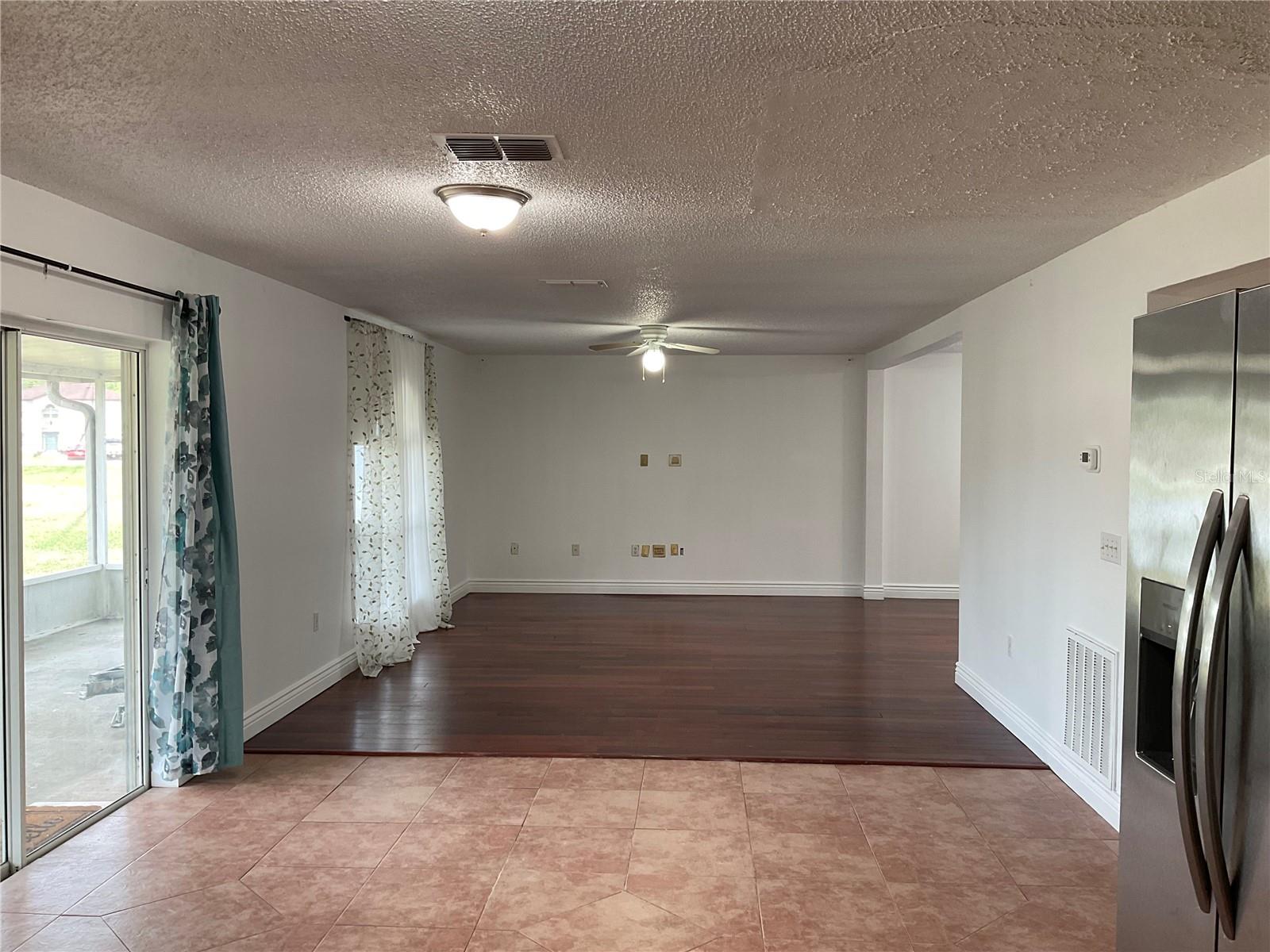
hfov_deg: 61.7
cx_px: 635
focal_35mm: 29
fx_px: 1064
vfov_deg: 48.2
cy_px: 476
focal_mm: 3
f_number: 1.8
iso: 40
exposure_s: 1/60
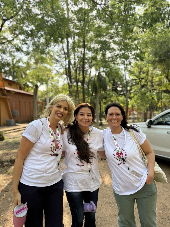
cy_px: 114
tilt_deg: -0.3
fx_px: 157
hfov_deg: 56.8
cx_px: 85
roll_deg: +1.8
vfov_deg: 71.6
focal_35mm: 24
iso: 100
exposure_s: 1/521
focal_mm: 6.76
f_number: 1.78
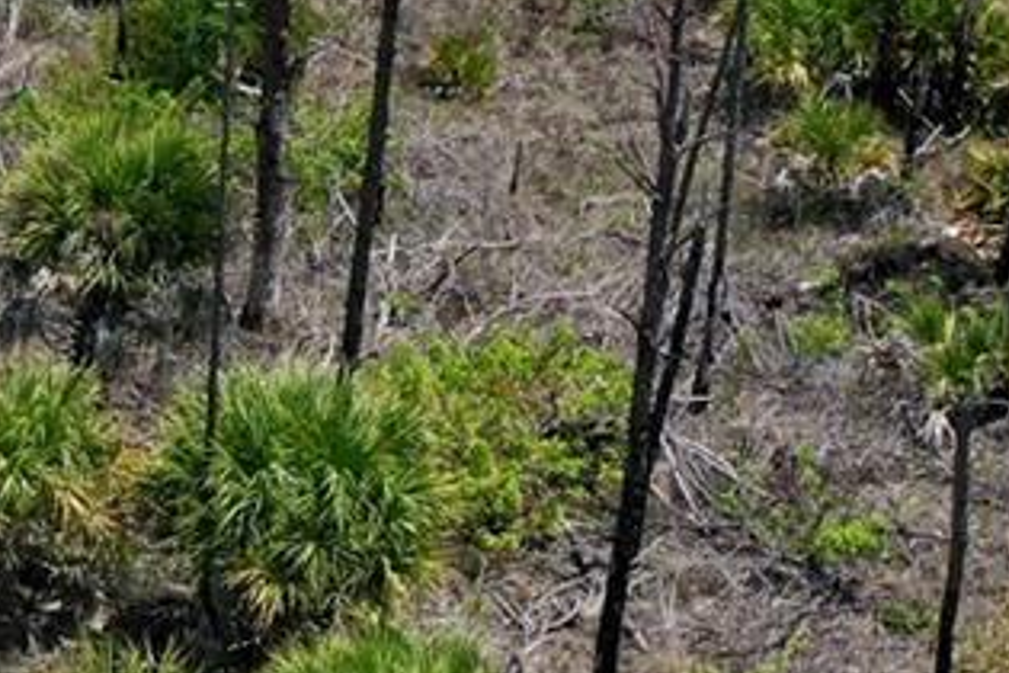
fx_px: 3980
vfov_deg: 9.6
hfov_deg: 13.9
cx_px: -288
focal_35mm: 142
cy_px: 154
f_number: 6.3
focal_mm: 10.26
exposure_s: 1/640
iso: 100
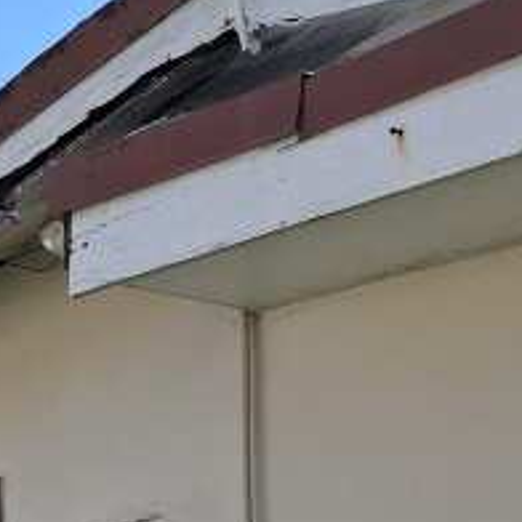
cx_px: -21
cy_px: 743
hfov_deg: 18.7
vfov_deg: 17.6
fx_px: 1535
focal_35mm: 90
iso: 32
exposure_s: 1/1232
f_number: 1.8
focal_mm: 4.69
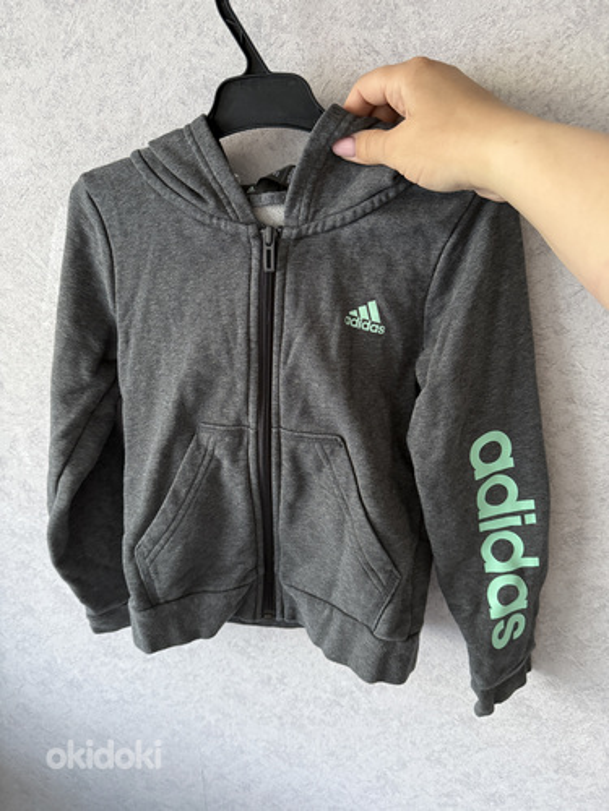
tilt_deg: -23.0
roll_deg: +0.0
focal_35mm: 24
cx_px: 304
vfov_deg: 71.6
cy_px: 406
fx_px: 563
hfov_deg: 56.8
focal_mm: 6.76
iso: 800
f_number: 1.78
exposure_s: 1/60
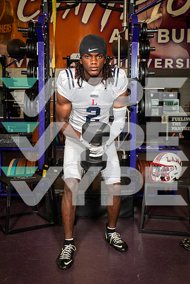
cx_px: 95
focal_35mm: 44
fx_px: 348
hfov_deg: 30.5
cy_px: 142
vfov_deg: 44.5
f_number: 7.1
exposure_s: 1/250
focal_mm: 44
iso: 800
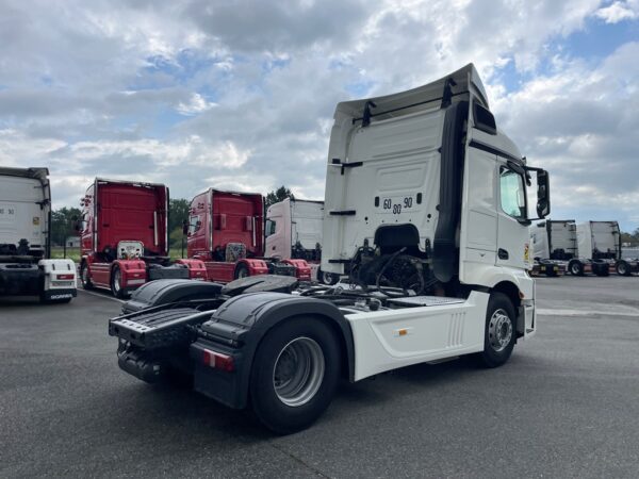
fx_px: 480
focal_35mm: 26
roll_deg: -1.9
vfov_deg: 53.1
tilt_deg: +4.5
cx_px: 320
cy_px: 240
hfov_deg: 67.3
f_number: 1.6
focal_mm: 4.2
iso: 32
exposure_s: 1/4000
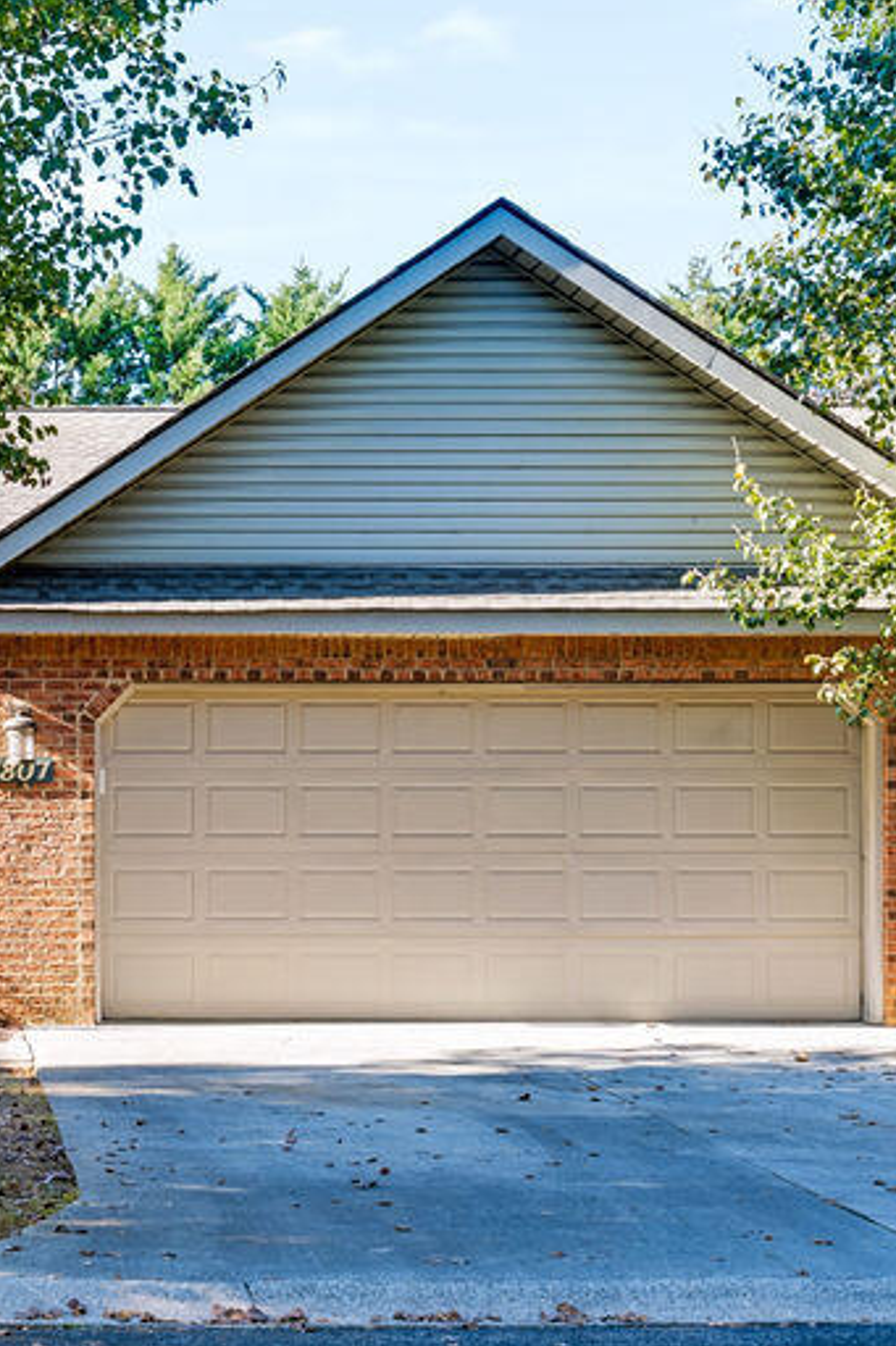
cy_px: 739
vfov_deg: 28.8
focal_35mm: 70
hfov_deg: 18.7
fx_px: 2615
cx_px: -68
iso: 160
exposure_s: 1/2000
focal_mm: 35
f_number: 5.6
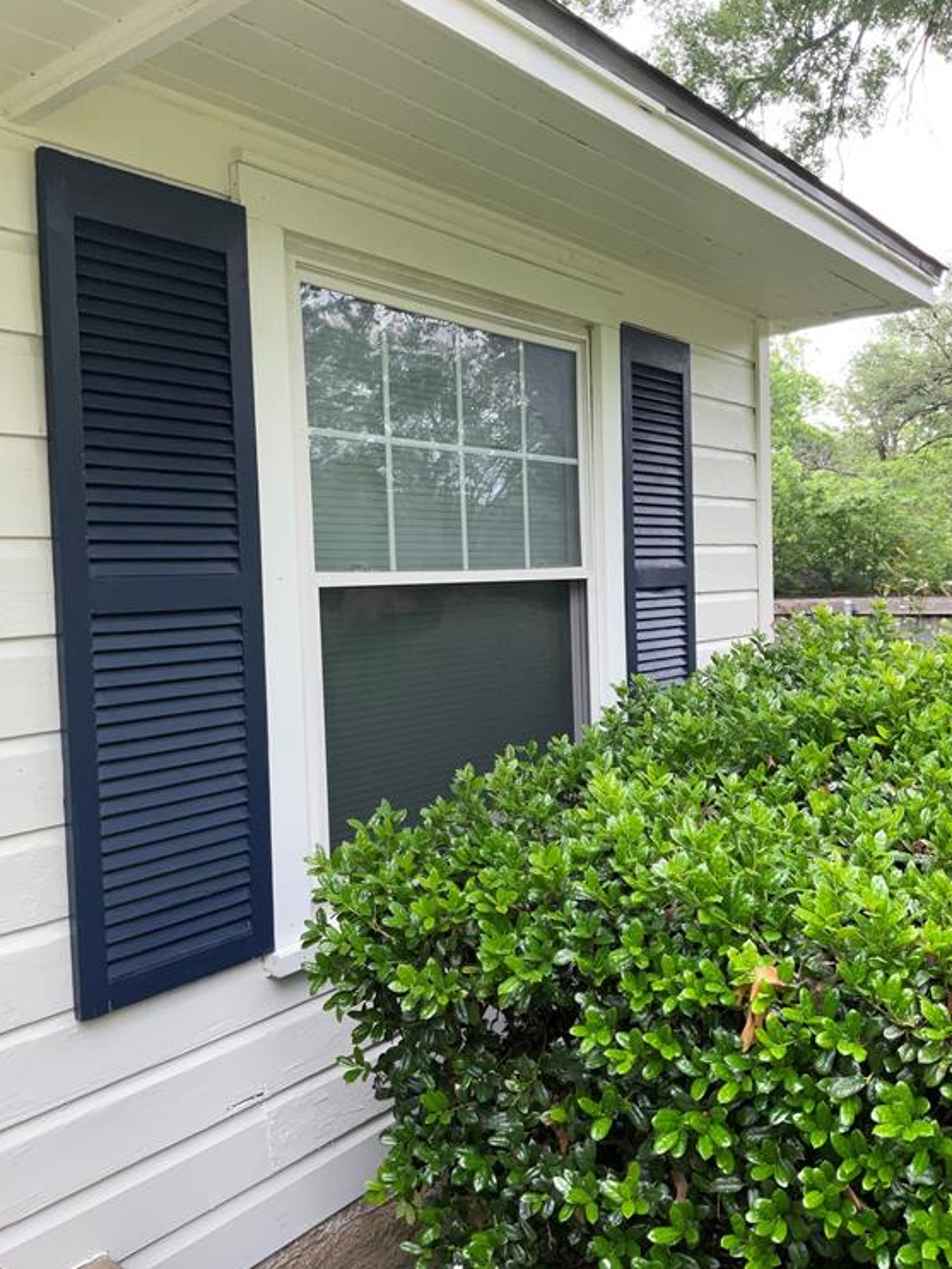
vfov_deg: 59.9
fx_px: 1099
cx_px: 482
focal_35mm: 30
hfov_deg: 46.8
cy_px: 645
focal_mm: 3
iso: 16
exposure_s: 1/153
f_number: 1.8
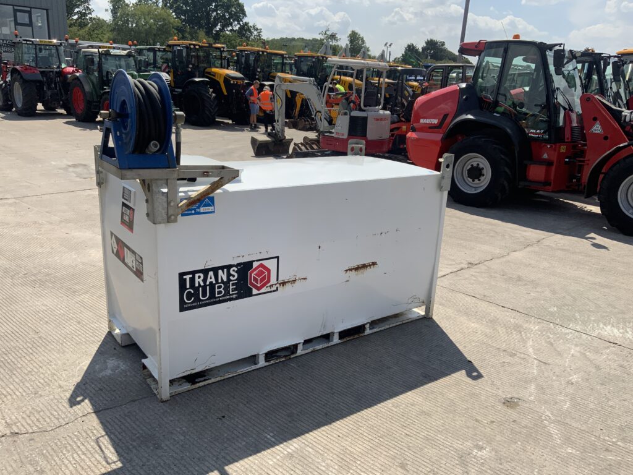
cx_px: 316
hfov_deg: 61.7
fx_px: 530
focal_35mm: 29
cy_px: 238
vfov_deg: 48.2
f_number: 1.8
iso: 16
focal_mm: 3
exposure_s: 1/2427
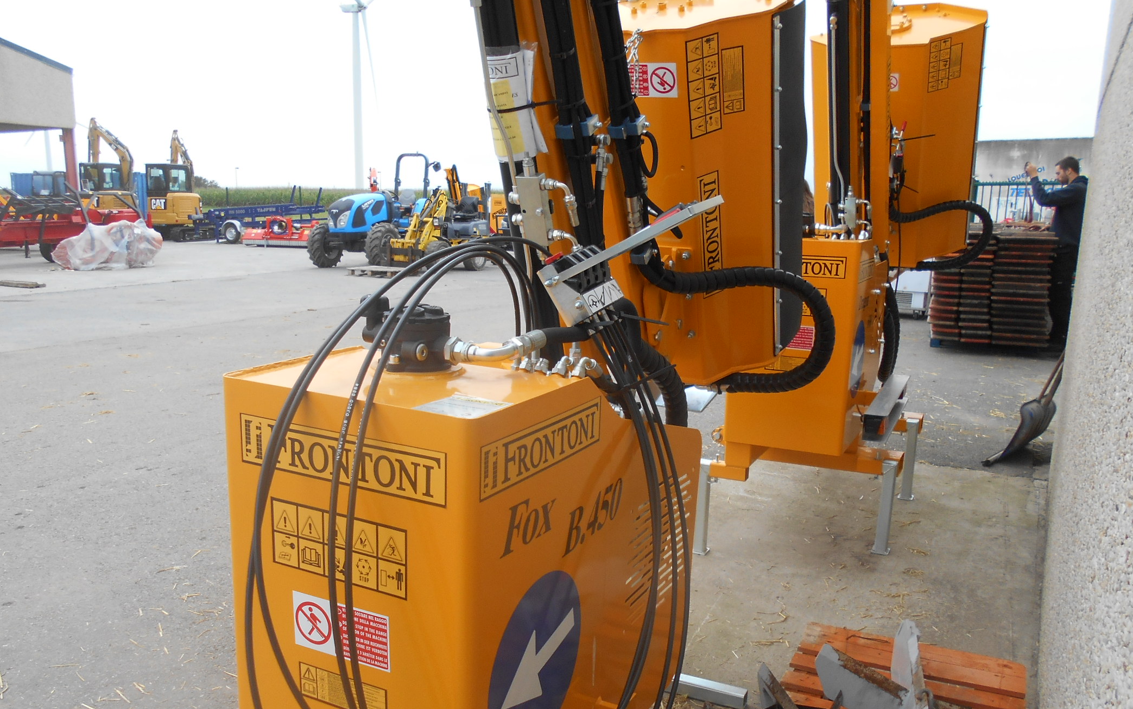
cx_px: 547
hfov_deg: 62.9
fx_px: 926
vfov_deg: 41.7
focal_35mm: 30
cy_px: 416
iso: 80
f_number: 3.2
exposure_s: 1/200
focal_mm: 4.6
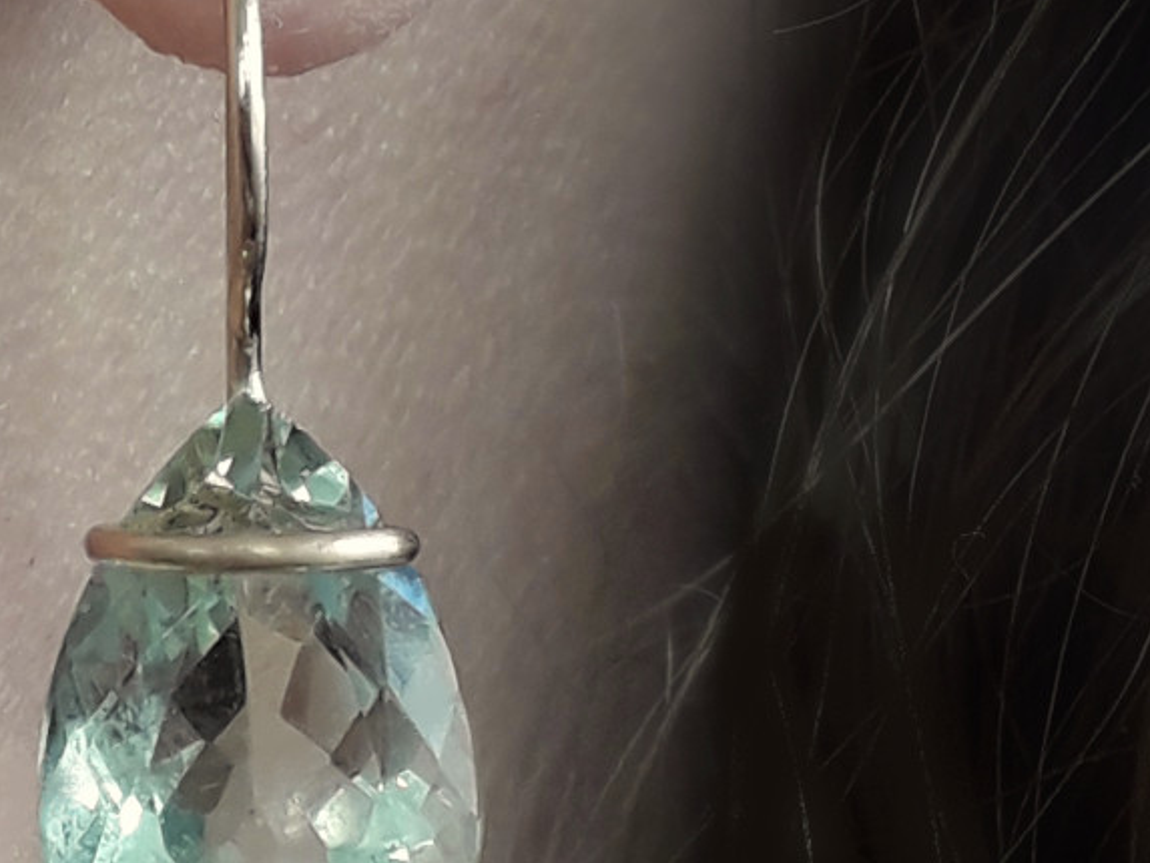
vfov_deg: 22.2
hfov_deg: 28.5
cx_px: 179
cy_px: 520
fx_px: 2193
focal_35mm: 66
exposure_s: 1/105
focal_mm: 3.6
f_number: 1.9
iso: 40
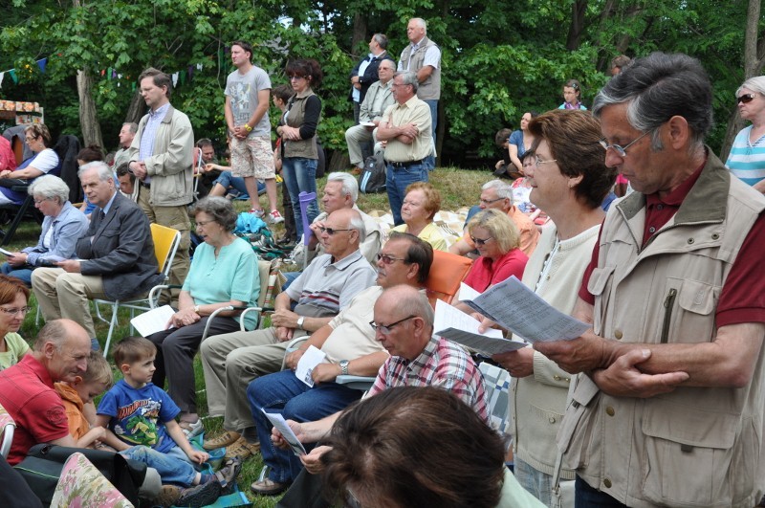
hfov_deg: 41.2
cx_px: 382
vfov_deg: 28.0
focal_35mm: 48
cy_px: 254
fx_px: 1019
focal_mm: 32
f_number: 9
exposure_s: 1/320
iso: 400
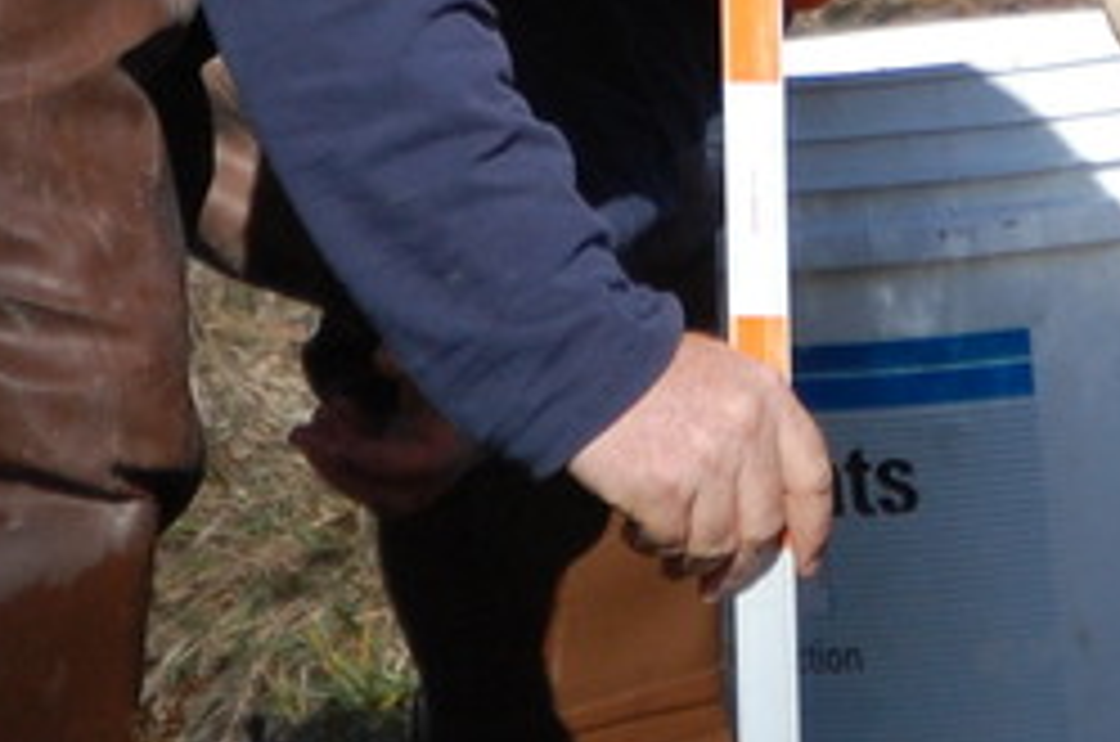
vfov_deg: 1.1
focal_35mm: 1235
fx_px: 38348
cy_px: 119
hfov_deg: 1.7
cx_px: 886
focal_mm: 200
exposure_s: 1/1600
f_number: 5.6
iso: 400
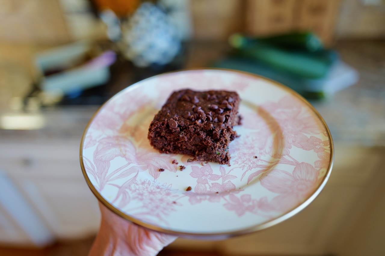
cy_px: 128
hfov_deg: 65.5
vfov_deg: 46.4
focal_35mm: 28
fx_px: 299
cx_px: 192
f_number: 1.7
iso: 200
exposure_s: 1/50
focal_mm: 28
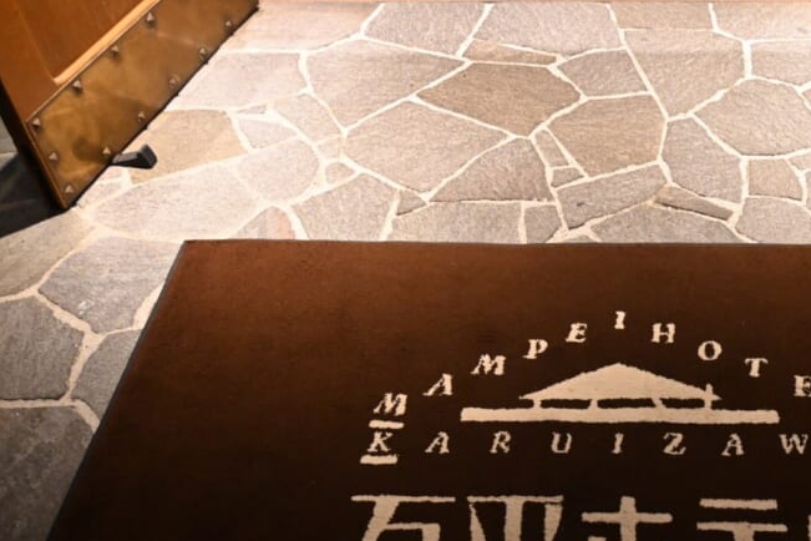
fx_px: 986
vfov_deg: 30.2
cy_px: 396
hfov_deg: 43.4
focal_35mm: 44
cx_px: 602
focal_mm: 19
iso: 5600
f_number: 3.8
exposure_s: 1/30
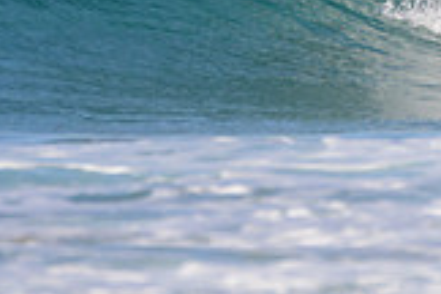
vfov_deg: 0.6
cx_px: 474
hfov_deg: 0.8
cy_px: -123
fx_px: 30071
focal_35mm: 2455
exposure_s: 1/2000
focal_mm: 500
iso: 180
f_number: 5.6
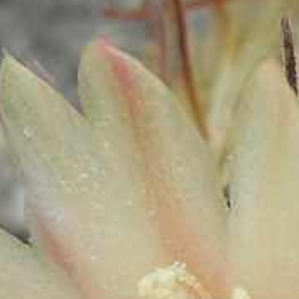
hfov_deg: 7.0
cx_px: 362
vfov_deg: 7.0
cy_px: 302
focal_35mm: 248
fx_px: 2424
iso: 125
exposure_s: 1/160
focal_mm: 5.6
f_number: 3.6
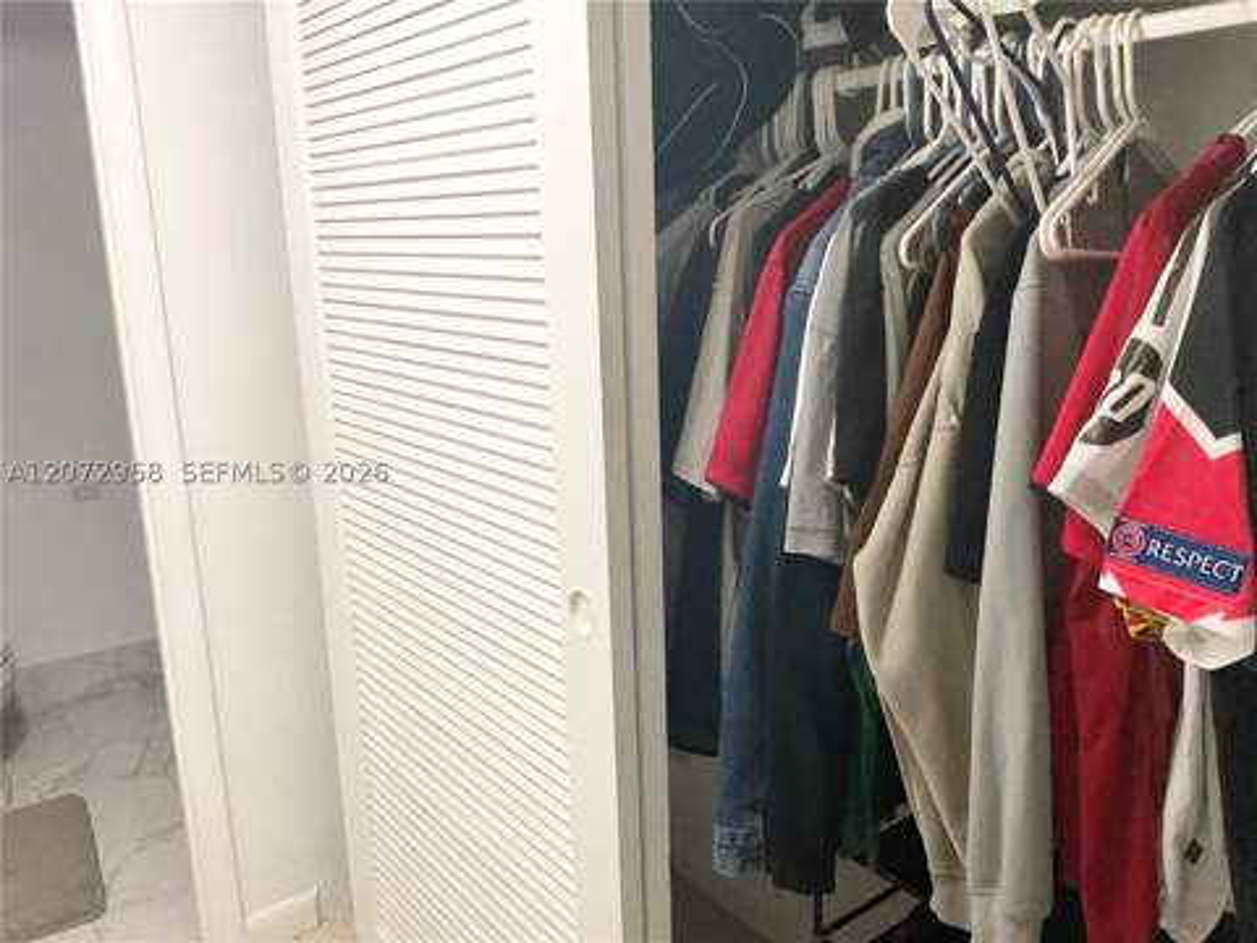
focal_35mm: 29
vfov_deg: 48.2
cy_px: 472
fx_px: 1053
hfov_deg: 61.7
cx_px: 628
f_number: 1.8
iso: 200
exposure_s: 1/60
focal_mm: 3
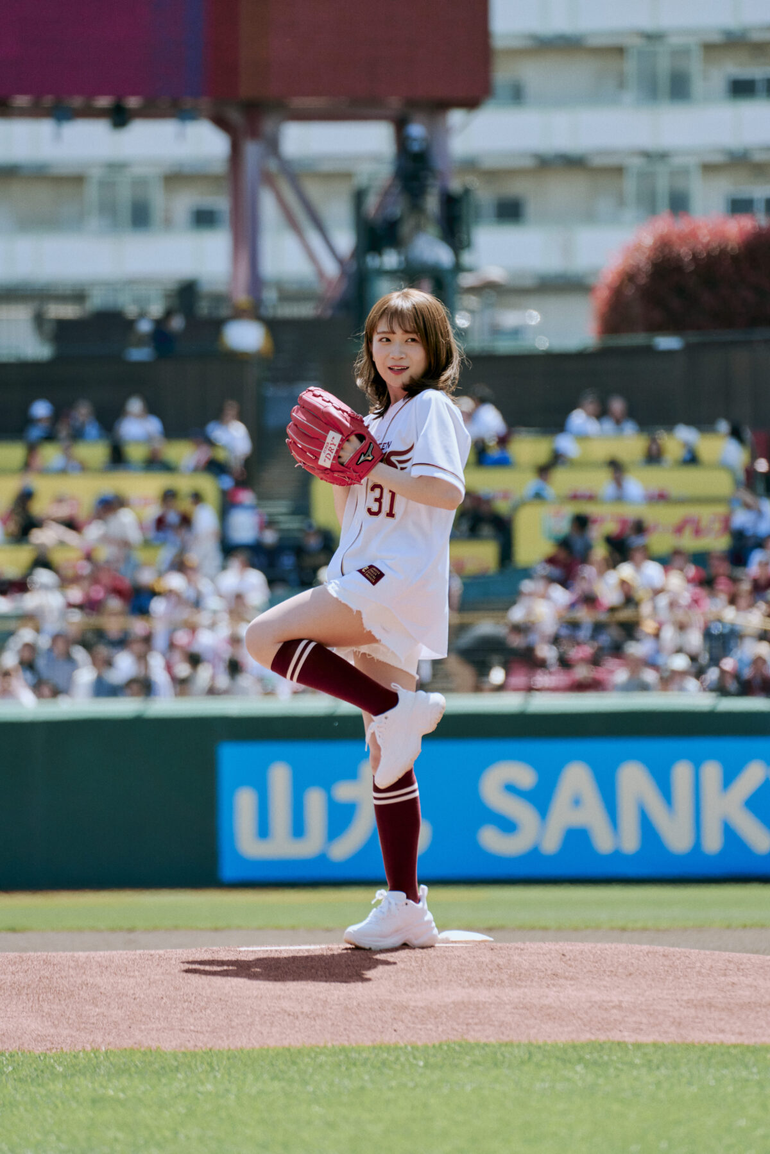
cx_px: 385
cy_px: 577
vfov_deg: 5.2
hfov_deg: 3.4
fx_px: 12827
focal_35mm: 400
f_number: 8
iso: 400
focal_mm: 400
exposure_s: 1/500
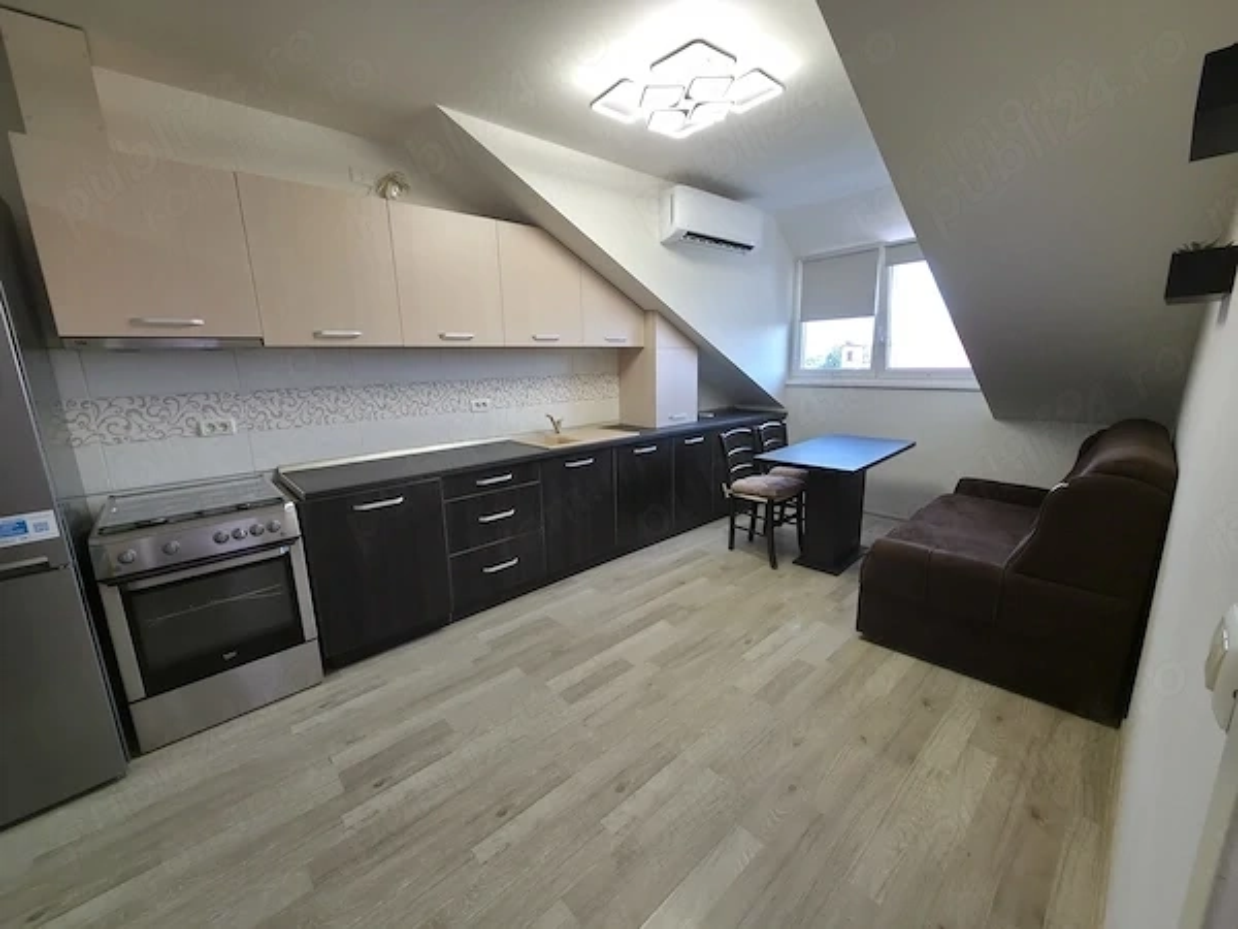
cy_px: 464
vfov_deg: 89.9
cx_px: 619
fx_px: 465
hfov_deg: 106.2
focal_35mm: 13
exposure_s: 1/120
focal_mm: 2.2
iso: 32
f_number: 1.9
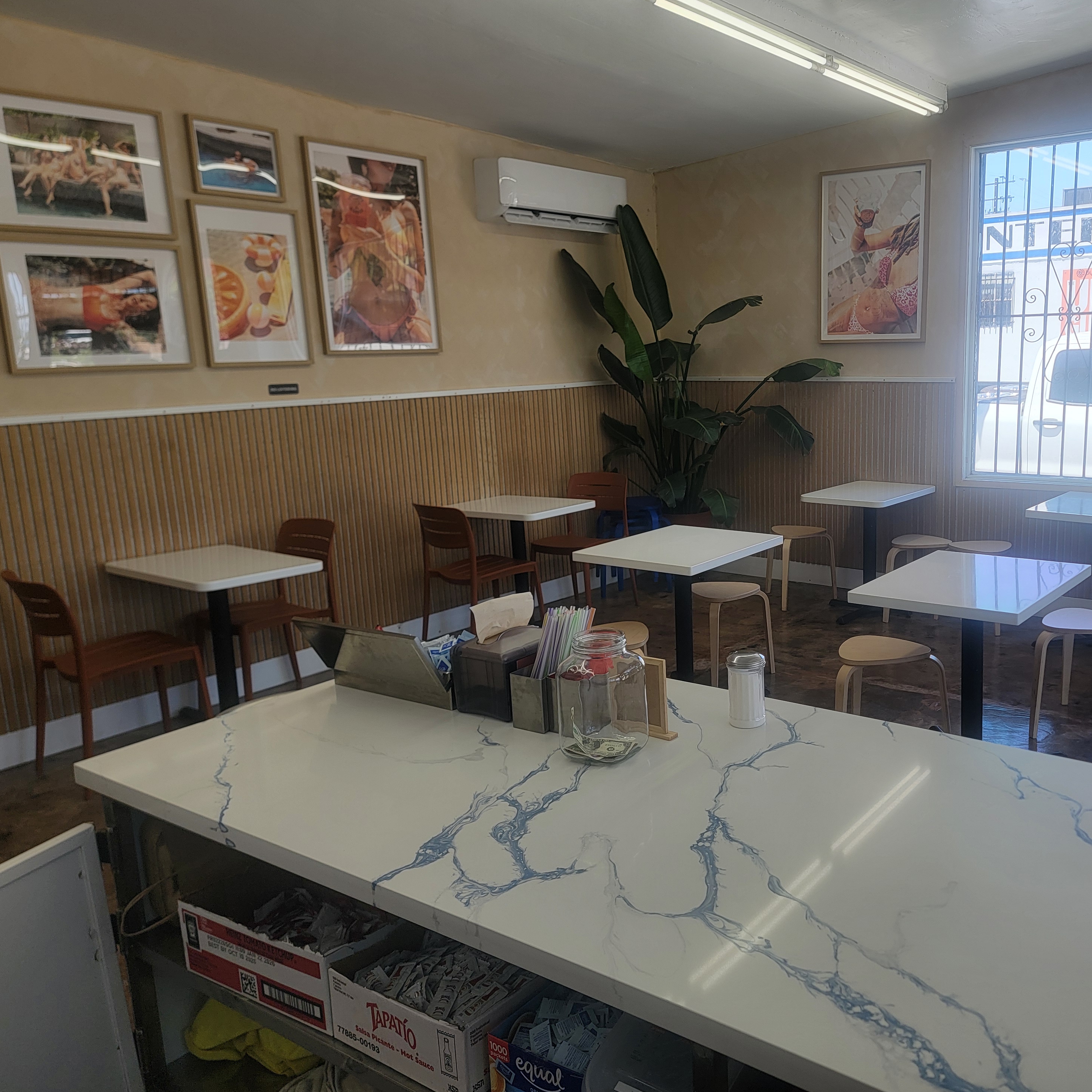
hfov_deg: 54.7
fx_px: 1035
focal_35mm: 29
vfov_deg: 55.6
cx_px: 708
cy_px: 550
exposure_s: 1/120
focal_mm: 6.7
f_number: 1.8
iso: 16
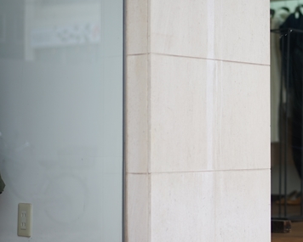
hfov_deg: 16.2
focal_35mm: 116
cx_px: 312
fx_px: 1041
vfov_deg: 13.3
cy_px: 79
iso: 100
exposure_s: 1/500
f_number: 1.8
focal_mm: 55
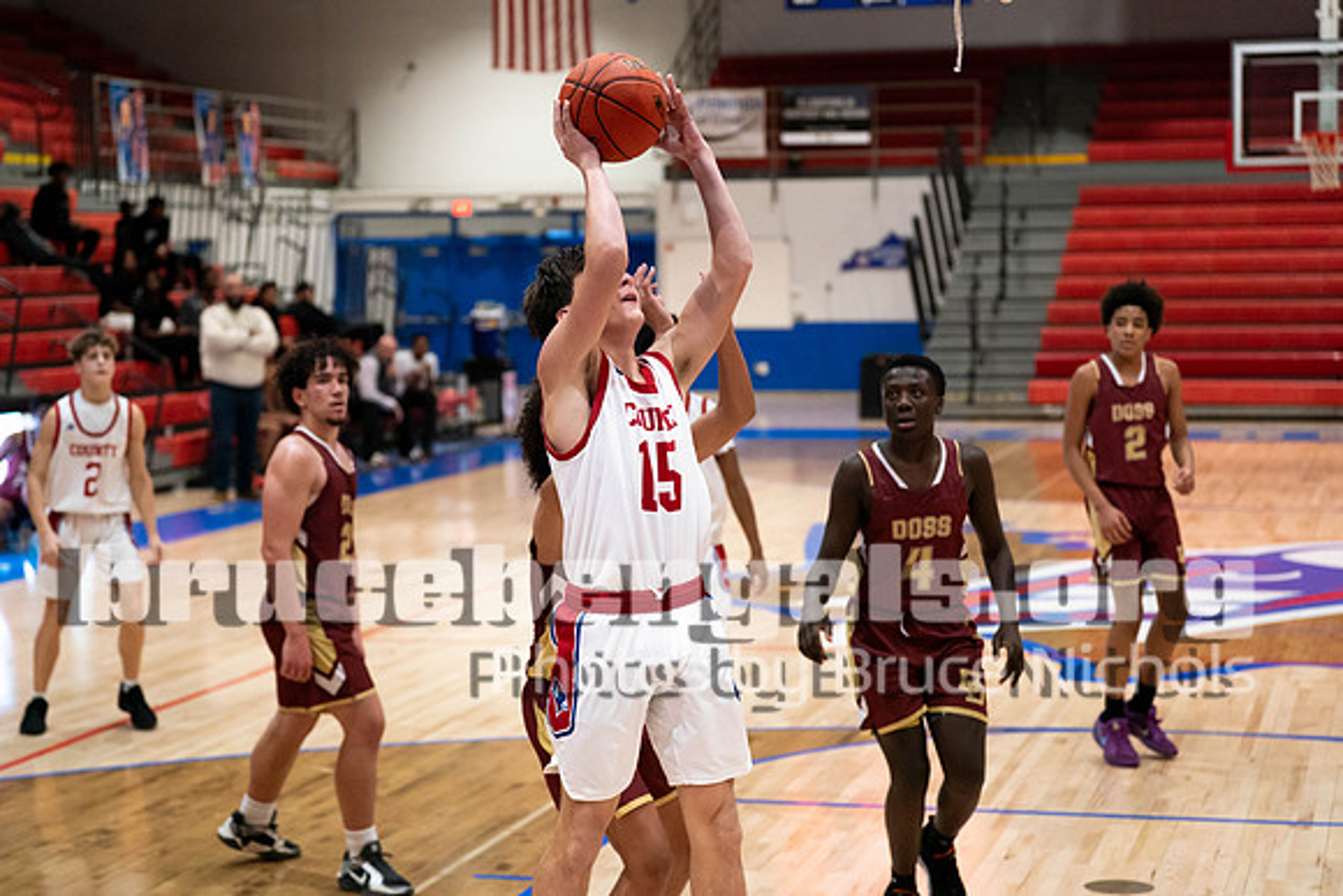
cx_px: 672
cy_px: 448
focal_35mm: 74
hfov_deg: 27.3
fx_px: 2761
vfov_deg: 18.4
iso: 5000
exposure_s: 1/1000
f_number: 2.8
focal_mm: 74
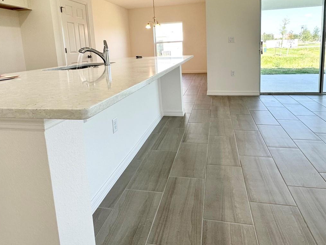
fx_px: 207
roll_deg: +2.6
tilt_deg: -8.3
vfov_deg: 59.2
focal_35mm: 22
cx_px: 175
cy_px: 75
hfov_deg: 76.3
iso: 64
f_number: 2.2
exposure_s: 1/120
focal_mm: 2.22
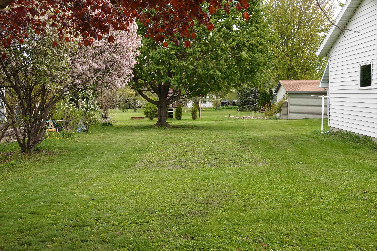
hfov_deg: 42.7
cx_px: 188
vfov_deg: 29.2
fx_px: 482
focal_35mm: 46
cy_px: 126
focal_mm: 16.86
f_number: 5
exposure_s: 1/125
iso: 100
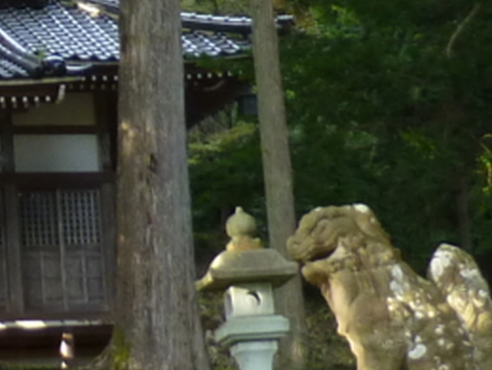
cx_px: -68
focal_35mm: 148
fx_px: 2106
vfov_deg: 9.8
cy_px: -182
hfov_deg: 13.0
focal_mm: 4.3
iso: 125
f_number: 3.3
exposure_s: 1/60
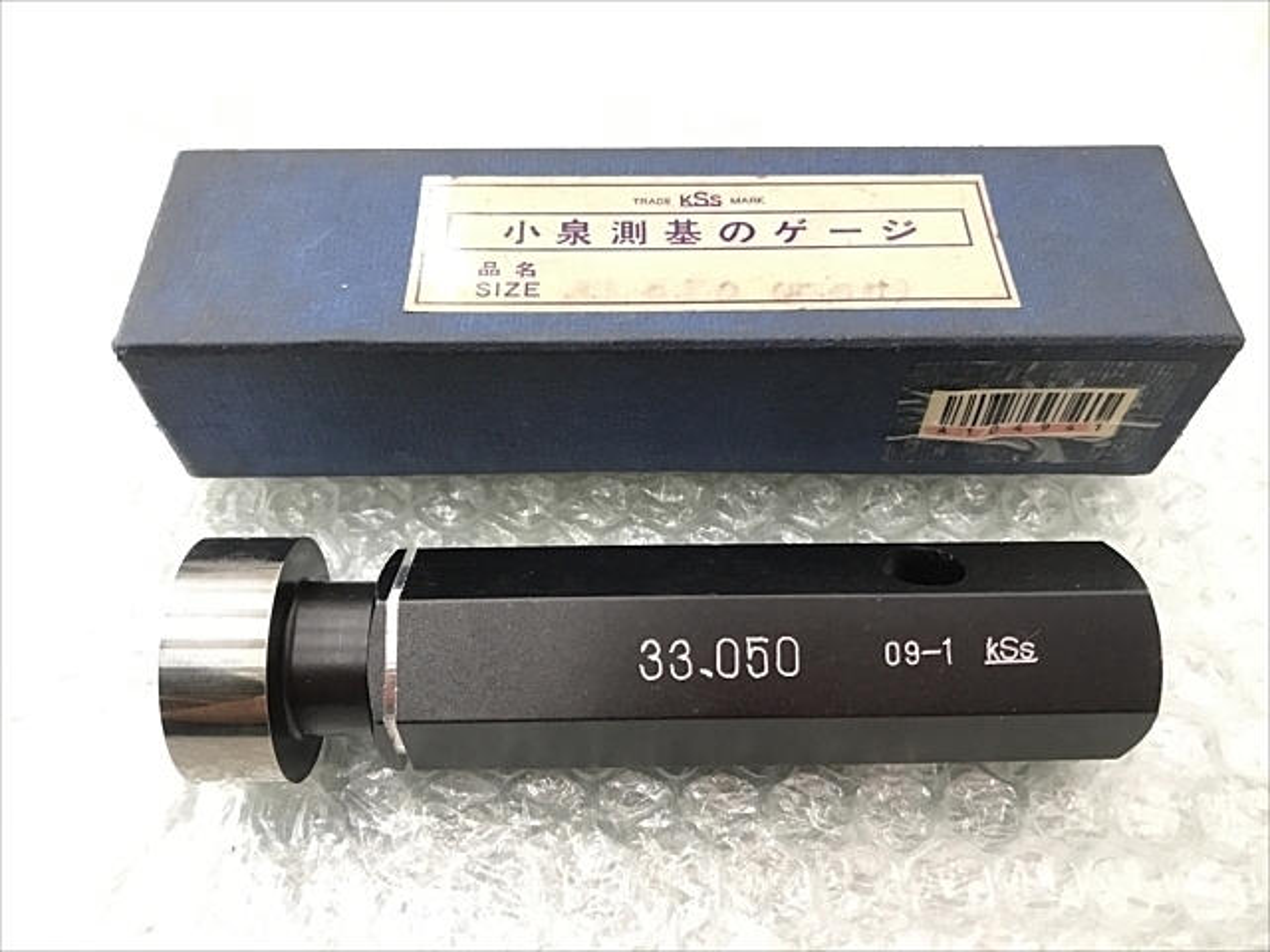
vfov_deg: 49.7
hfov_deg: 63.4
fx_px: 1027
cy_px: 476
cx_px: 635
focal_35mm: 28
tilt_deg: -55.9
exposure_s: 1/17
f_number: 1.8
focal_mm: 3.99
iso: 40
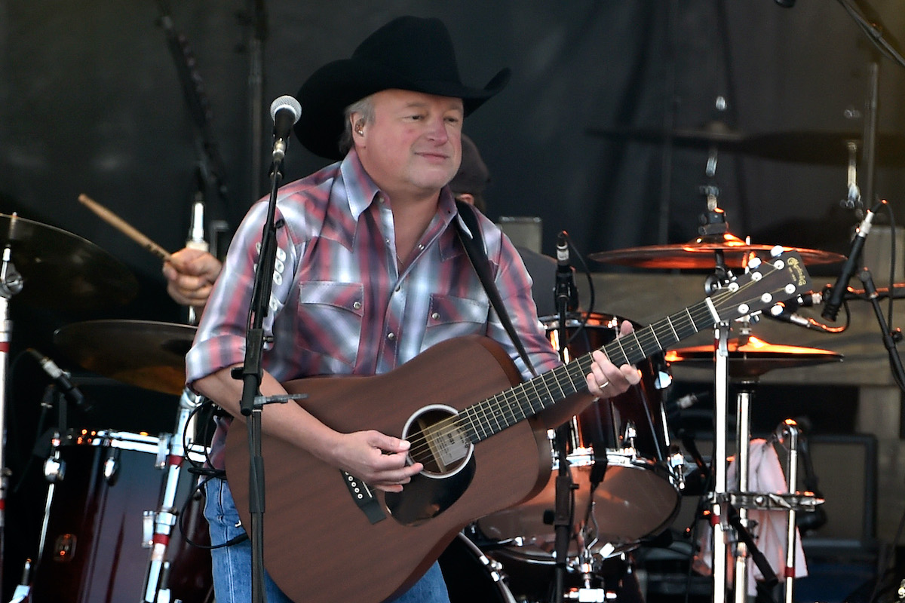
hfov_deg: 5.2
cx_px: 452
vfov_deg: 3.4
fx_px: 10055
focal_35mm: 400
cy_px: 302
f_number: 4
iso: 400
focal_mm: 400
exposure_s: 1/800
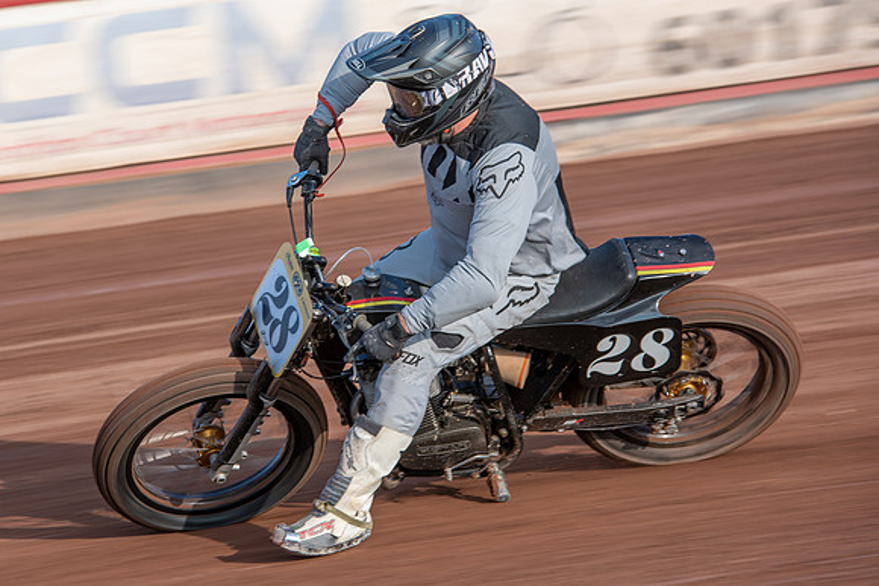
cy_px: 280
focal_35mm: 203
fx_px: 4958
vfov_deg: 6.8
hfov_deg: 10.1
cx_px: 321
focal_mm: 160
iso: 100
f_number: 5.6
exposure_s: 1/200
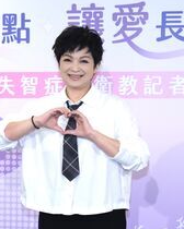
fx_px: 756
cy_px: 140
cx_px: 70
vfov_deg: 17.3
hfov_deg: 13.9
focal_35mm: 111
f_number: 3.2
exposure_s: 1/250
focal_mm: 41.4
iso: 2000
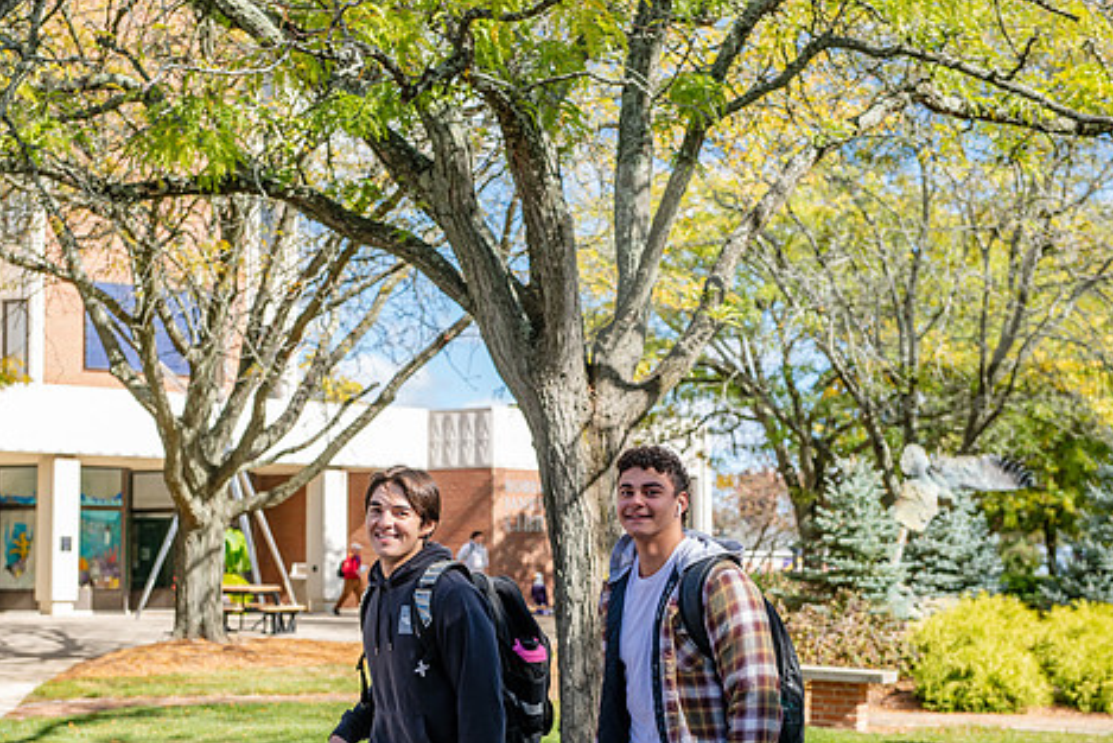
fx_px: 2103
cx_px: 494
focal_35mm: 68
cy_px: 452
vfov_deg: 20.0
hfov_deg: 29.6
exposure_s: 1/500
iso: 200
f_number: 4
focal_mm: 55
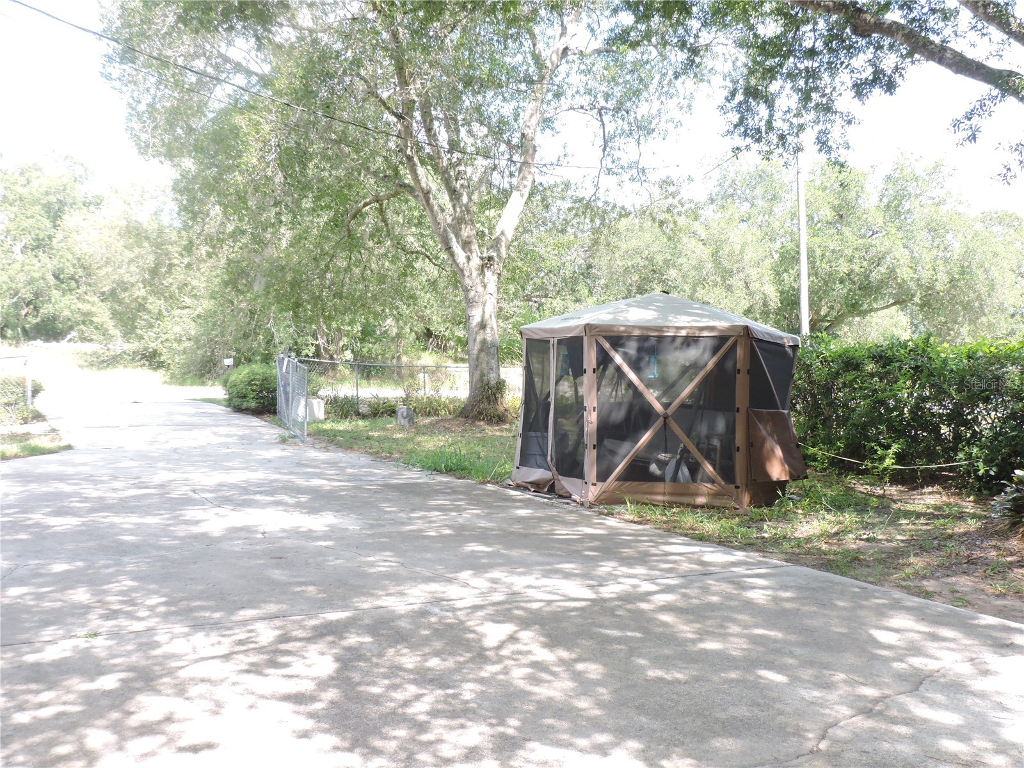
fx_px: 1035
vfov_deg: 40.7
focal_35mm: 35
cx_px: 512
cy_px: 384
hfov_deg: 52.6
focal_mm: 6.2
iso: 360
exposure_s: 1/400
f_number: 3.3
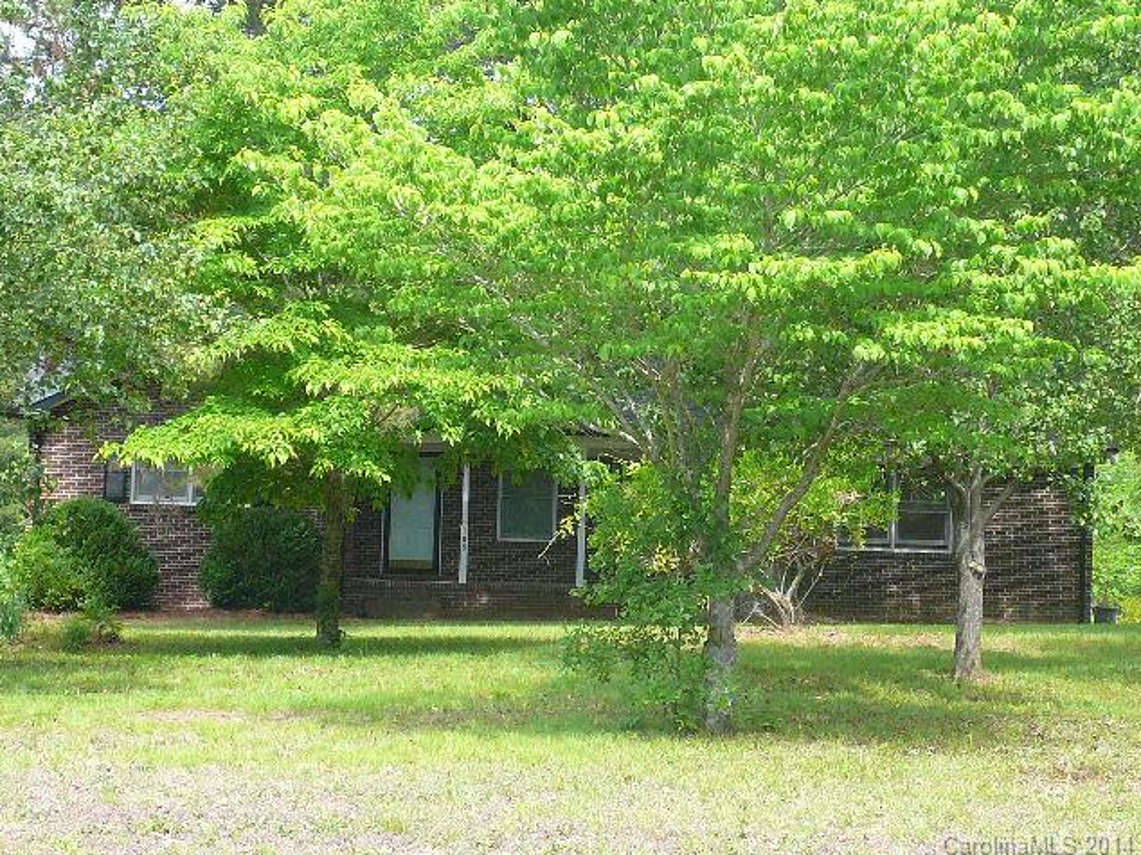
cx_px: 570
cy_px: 428
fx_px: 3394
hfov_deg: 19.1
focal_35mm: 103
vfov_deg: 14.4
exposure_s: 1/125
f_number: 4.3
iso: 100
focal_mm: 11.2
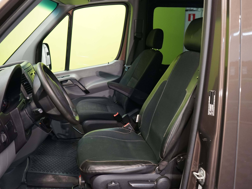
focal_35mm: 35
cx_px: 131
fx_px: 255
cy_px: 88
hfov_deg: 52.6
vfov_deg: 40.7
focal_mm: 30
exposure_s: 1/30
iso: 1600
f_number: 5
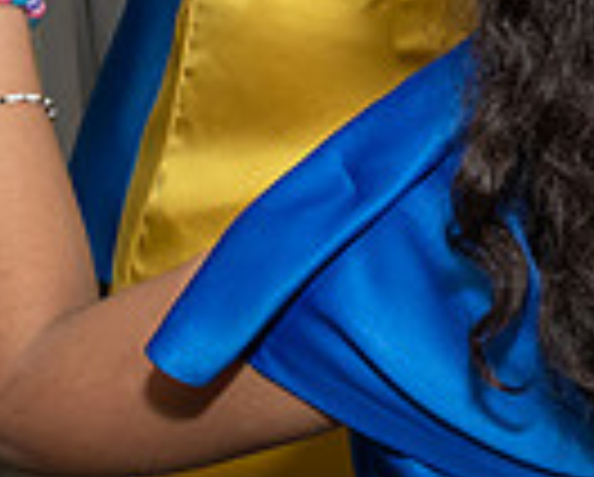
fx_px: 2641
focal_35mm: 150
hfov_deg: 12.1
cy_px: -589
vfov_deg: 9.4
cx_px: 939
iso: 500
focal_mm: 17
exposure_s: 1/250
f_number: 6.3
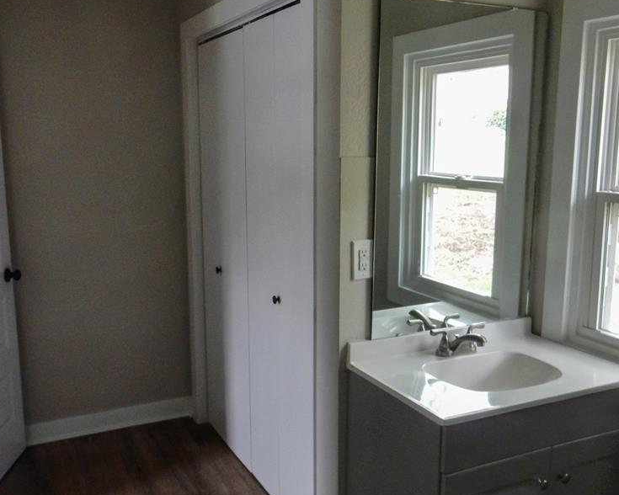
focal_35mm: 34
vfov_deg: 43.4
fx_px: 623
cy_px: 244
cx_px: 256
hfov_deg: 52.6
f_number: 3.7
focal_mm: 4.5
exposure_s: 1/30
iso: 250
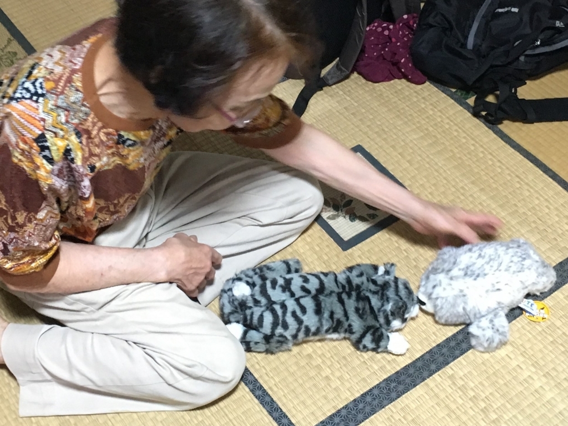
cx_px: 284
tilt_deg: -46.1
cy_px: 213
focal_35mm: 29
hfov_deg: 61.7
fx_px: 476
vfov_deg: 48.2
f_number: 2.2
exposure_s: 1/15
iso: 200
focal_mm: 4.15
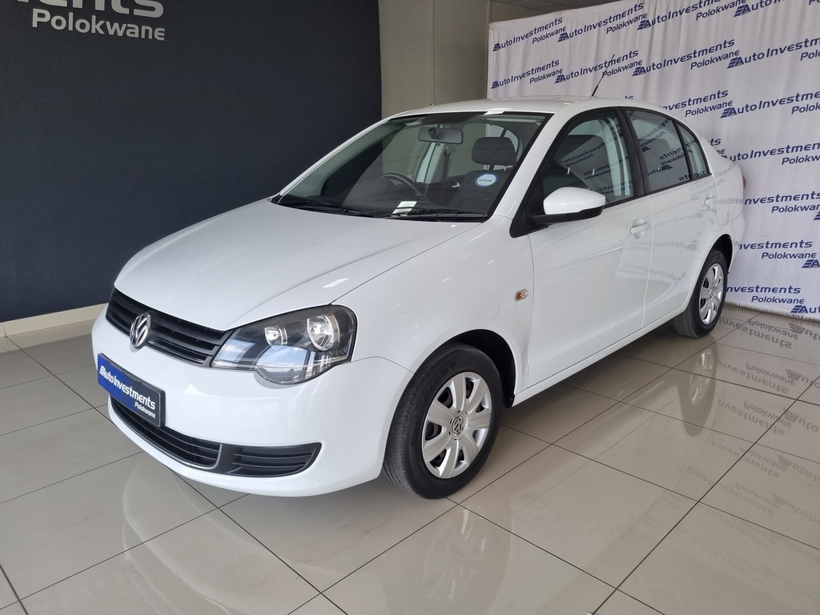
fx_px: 616
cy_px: 308
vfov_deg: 53.1
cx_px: 410
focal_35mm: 26
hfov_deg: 67.3
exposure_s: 1/120
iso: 50
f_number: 1.8
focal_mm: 5.4
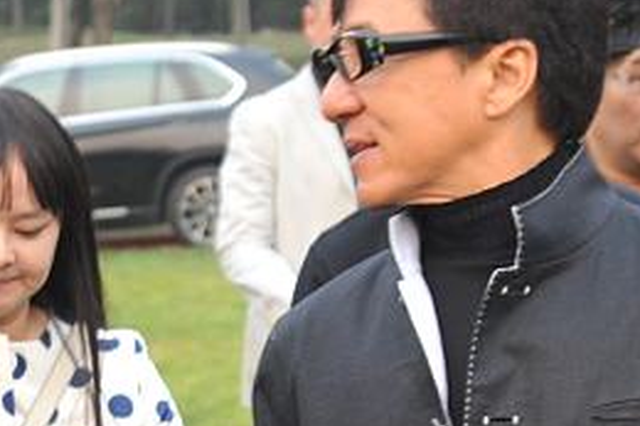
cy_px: 416
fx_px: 2292
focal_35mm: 129
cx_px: 172
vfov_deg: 10.5
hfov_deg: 15.8
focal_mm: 28
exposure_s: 1/320
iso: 800
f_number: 2.8
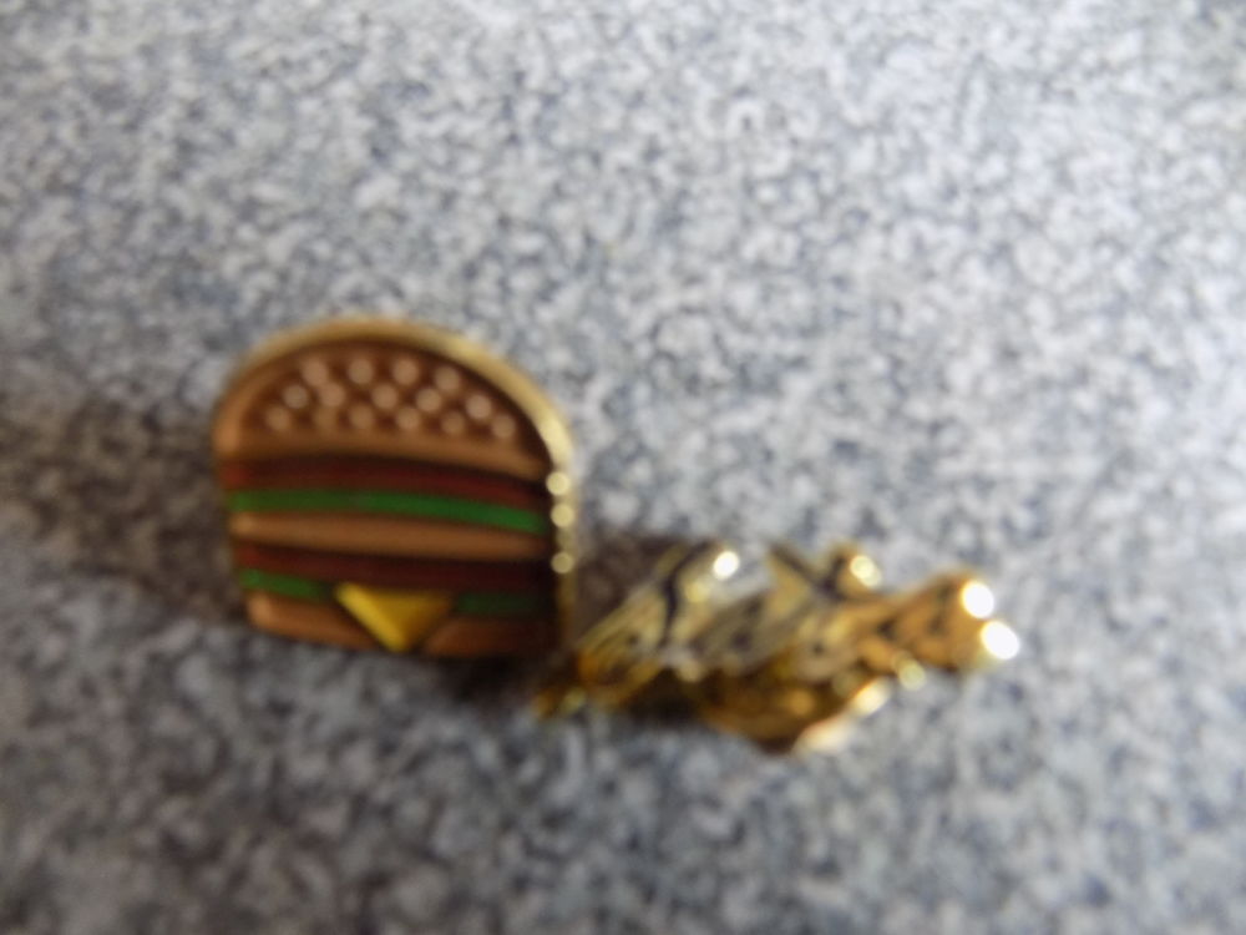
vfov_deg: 58.9
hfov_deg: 73.9
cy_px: 468
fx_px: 828
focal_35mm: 23
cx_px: 623
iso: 200
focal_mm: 4
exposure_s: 1/30
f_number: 3.1
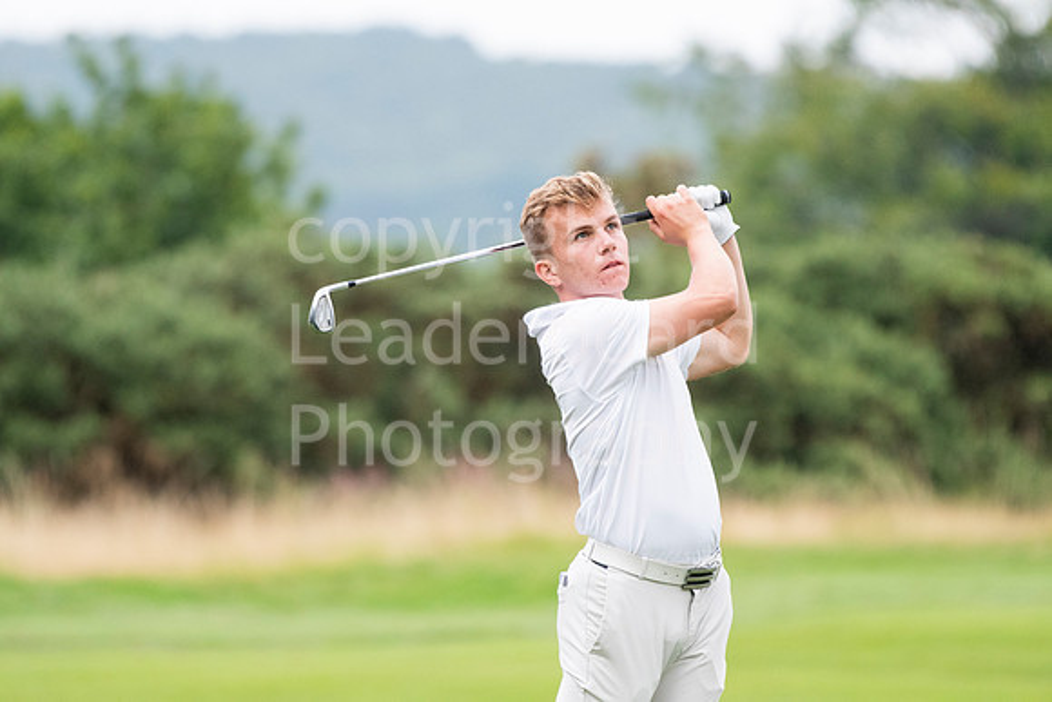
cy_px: 351
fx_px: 17975
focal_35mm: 615
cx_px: 526
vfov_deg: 2.2
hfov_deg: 3.4
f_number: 5.6
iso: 2000
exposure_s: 1/1250
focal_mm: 410
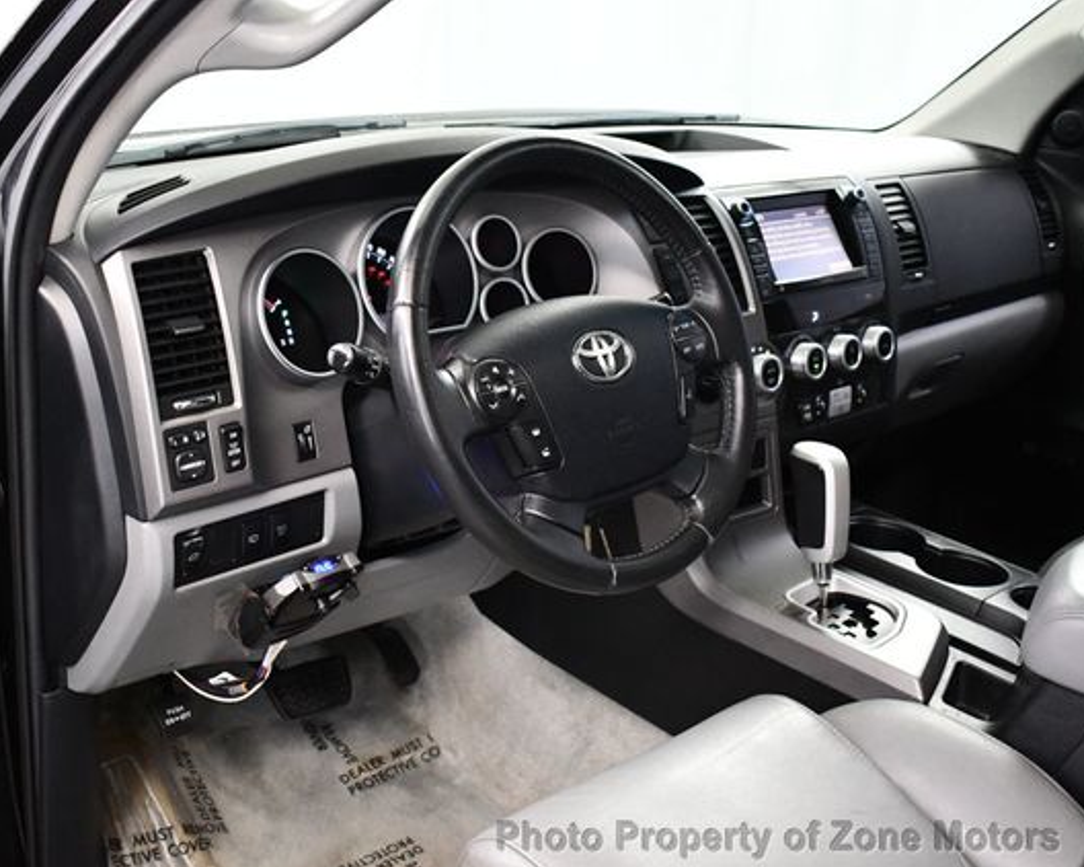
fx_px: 1315
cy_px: 438
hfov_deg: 44.7
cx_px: 472
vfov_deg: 36.5
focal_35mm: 41
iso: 3200
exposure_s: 1/60
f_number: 3.5
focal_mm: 18
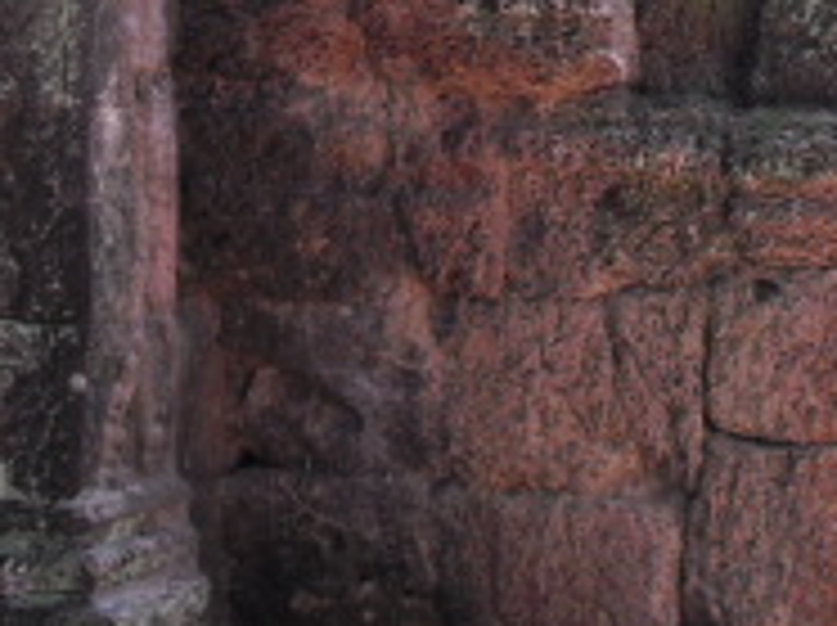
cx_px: 639
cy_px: -324
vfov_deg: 11.4
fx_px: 2994
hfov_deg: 15.8
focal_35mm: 124
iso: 100
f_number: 3.1
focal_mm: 6.3
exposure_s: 1/100
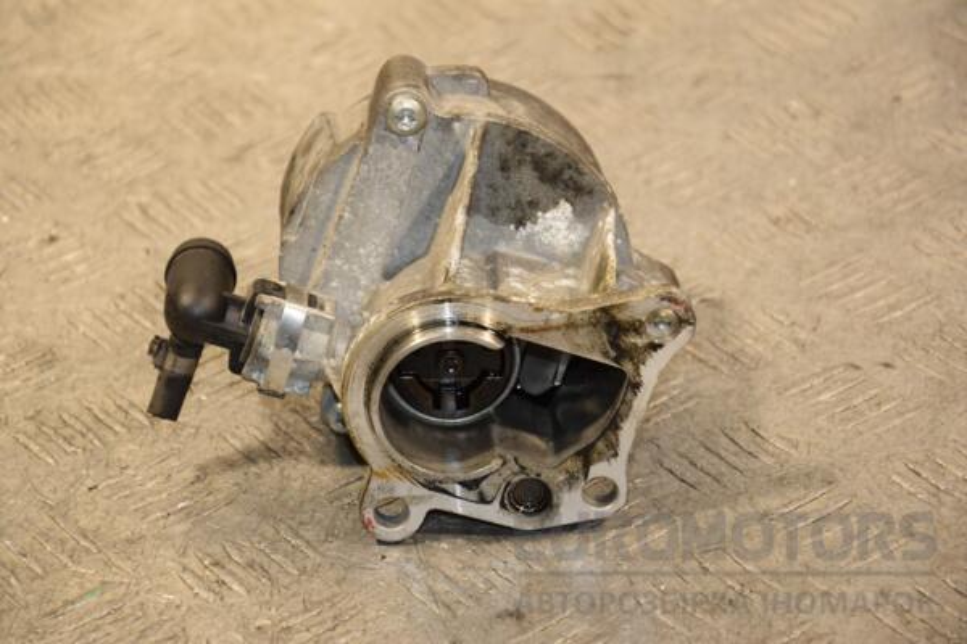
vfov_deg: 9.9
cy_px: 322
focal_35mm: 138
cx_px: 484
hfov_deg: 14.9
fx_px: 3707
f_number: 5.6
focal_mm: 92
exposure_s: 1/125
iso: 800
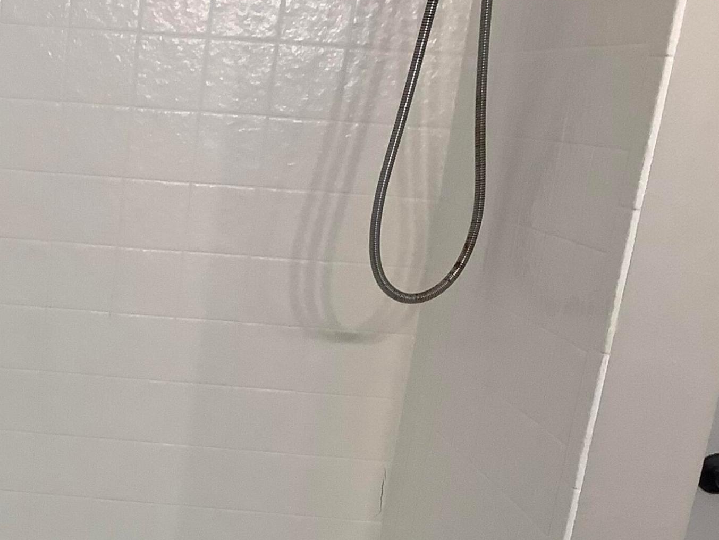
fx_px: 1371
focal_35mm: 66
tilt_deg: -18.7
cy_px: 541
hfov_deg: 27.5
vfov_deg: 21.5
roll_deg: -5.2
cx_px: -17
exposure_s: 1/60
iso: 50
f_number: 2.4
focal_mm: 3.3
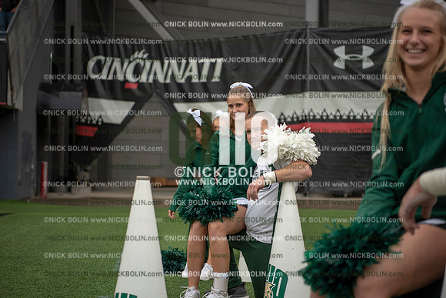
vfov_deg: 19.5
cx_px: 223
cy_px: 149
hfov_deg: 28.8
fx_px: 867
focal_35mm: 70
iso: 250
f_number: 2.8
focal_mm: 70
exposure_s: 1/1000
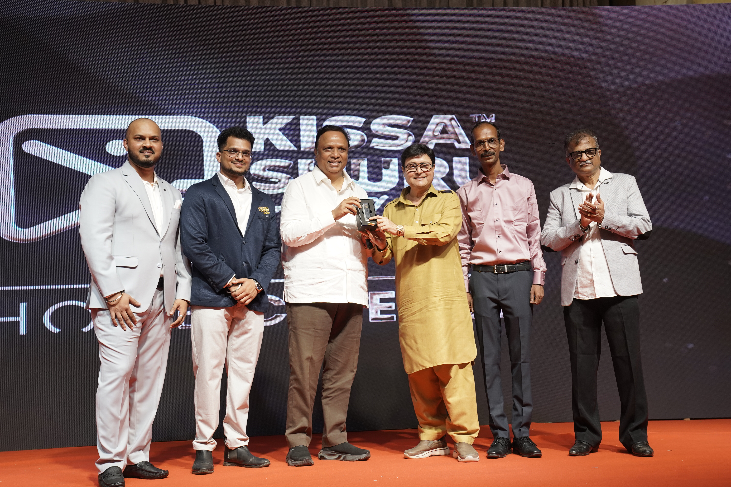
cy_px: 244
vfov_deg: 26.0
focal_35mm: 52
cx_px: 366
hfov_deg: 38.2
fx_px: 1056
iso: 1250
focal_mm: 52
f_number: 5.6
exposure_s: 1/100
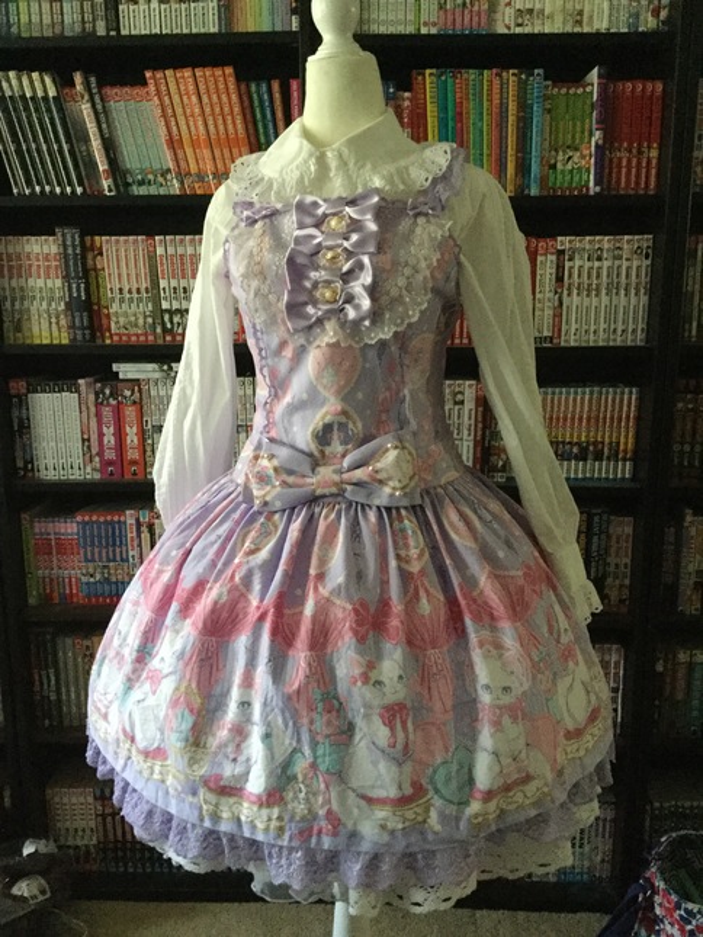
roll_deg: +0.3
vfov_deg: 58.3
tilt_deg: -10.7
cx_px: 352
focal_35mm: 31
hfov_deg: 45.5
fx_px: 839
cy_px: 468
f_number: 2.4
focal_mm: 3.3
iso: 320
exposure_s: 1/15
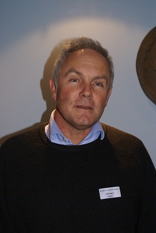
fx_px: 340
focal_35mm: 52
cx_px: 78
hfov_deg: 25.8
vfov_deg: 37.8
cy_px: 116
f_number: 5.6
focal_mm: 35
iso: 400
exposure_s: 1/60
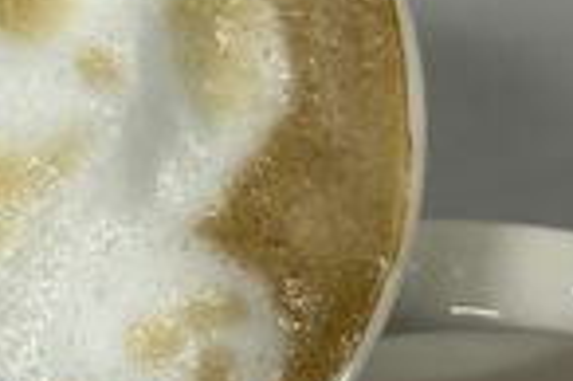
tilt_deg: -66.3
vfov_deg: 9.1
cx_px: -100
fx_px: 2401
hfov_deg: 13.3
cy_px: 100
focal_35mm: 151
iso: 100
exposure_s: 1/120
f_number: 1.6
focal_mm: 5.1
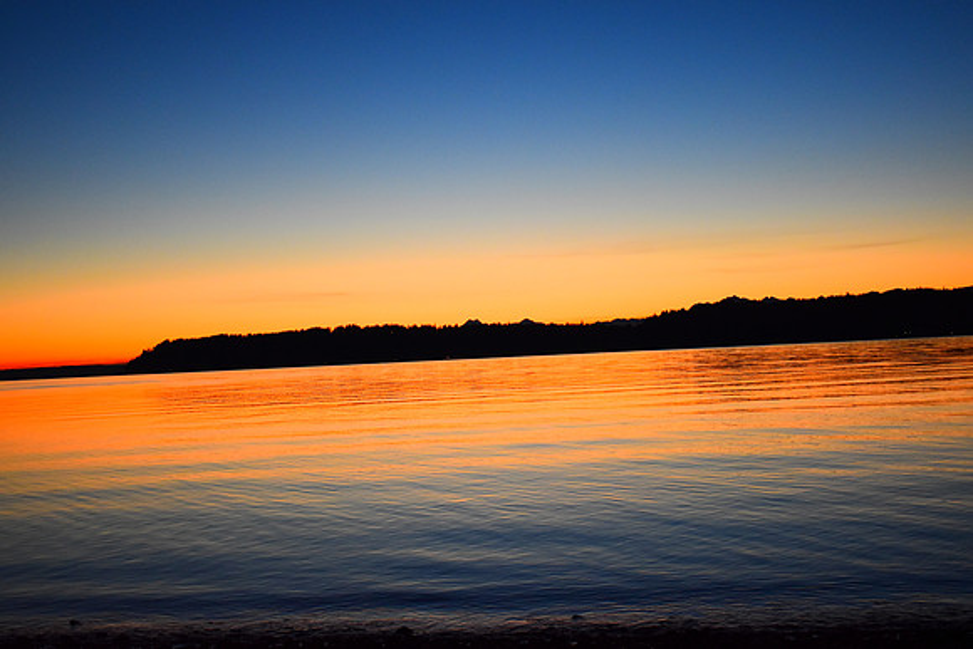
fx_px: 1460
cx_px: 486
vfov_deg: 25.1
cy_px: 324
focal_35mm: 54
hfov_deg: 36.9
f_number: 4.8
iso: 1100
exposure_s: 1/60
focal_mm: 36
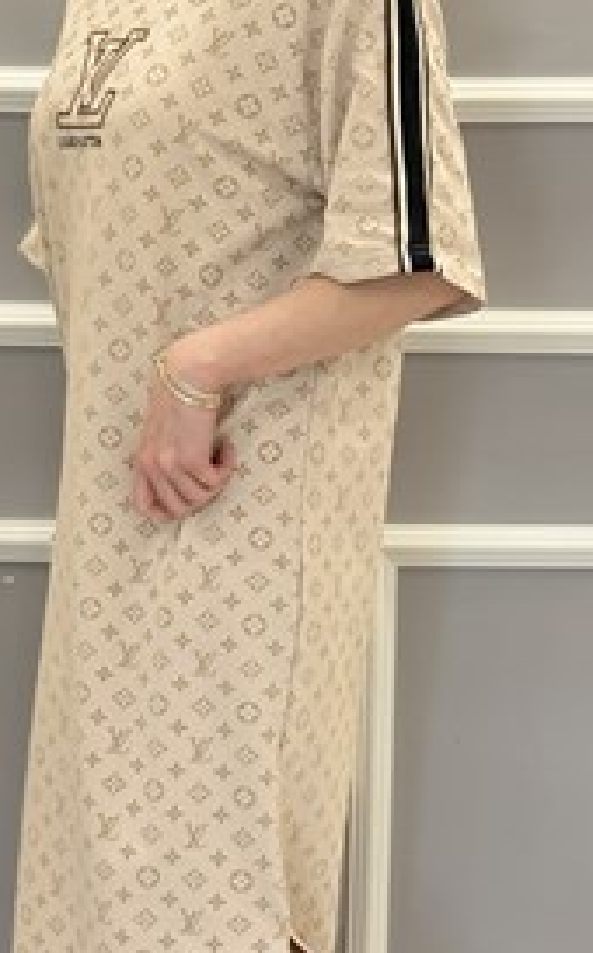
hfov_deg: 13.4
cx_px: 220
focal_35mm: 97
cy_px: 646
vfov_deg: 21.4
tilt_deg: -10.1
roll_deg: -0.8
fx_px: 2515
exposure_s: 1/163
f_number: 1.78
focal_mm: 6.76
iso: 125
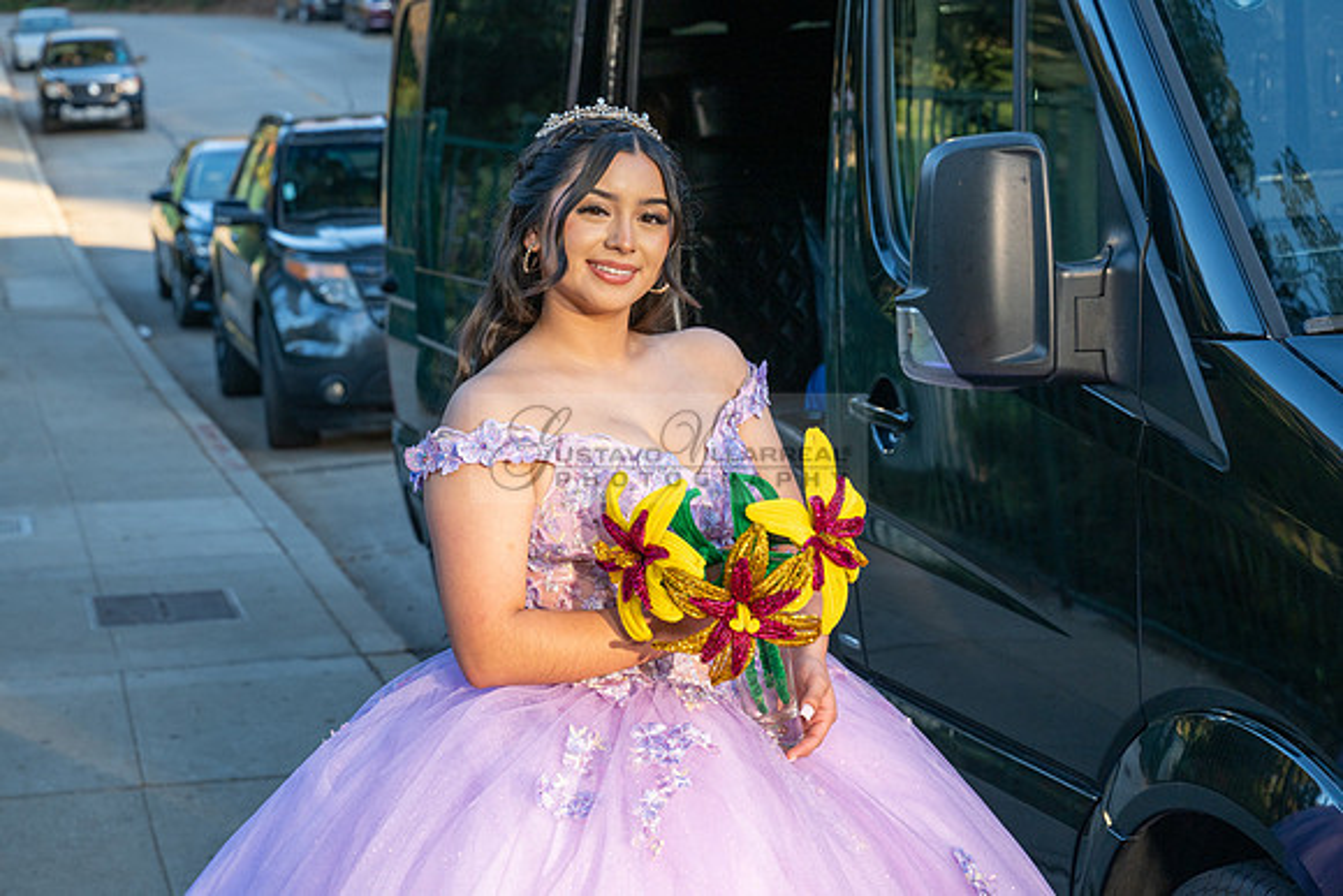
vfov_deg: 19.5
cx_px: 672
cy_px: 448
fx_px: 2612
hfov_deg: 28.8
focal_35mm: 70
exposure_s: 1/200
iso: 400
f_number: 6.3
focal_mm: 70
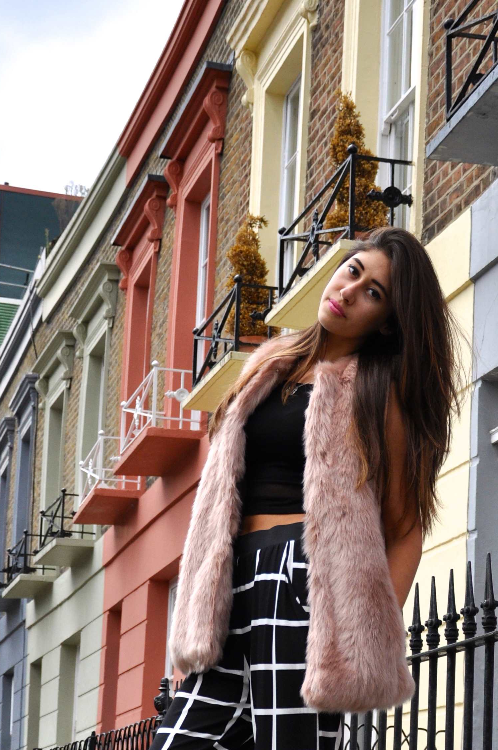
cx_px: 367
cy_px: 530
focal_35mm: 91
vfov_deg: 22.3
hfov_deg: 14.9
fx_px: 1893
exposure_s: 1/1000
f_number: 4.2
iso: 400
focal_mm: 32
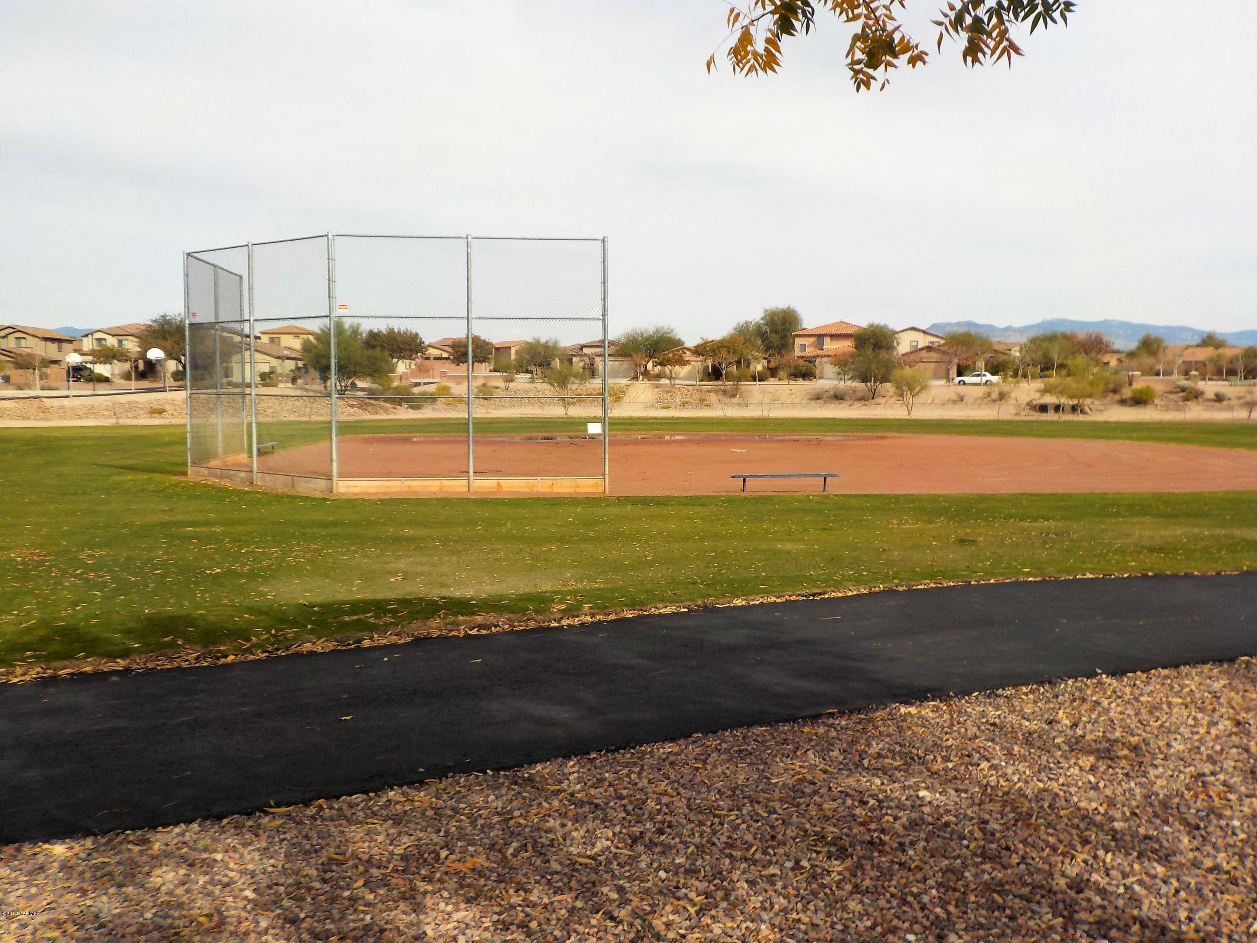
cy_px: 472
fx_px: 1089
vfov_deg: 46.8
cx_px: 628
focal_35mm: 30
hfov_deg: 60.0
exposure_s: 1/2000
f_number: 3.3
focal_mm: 4.1
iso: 125
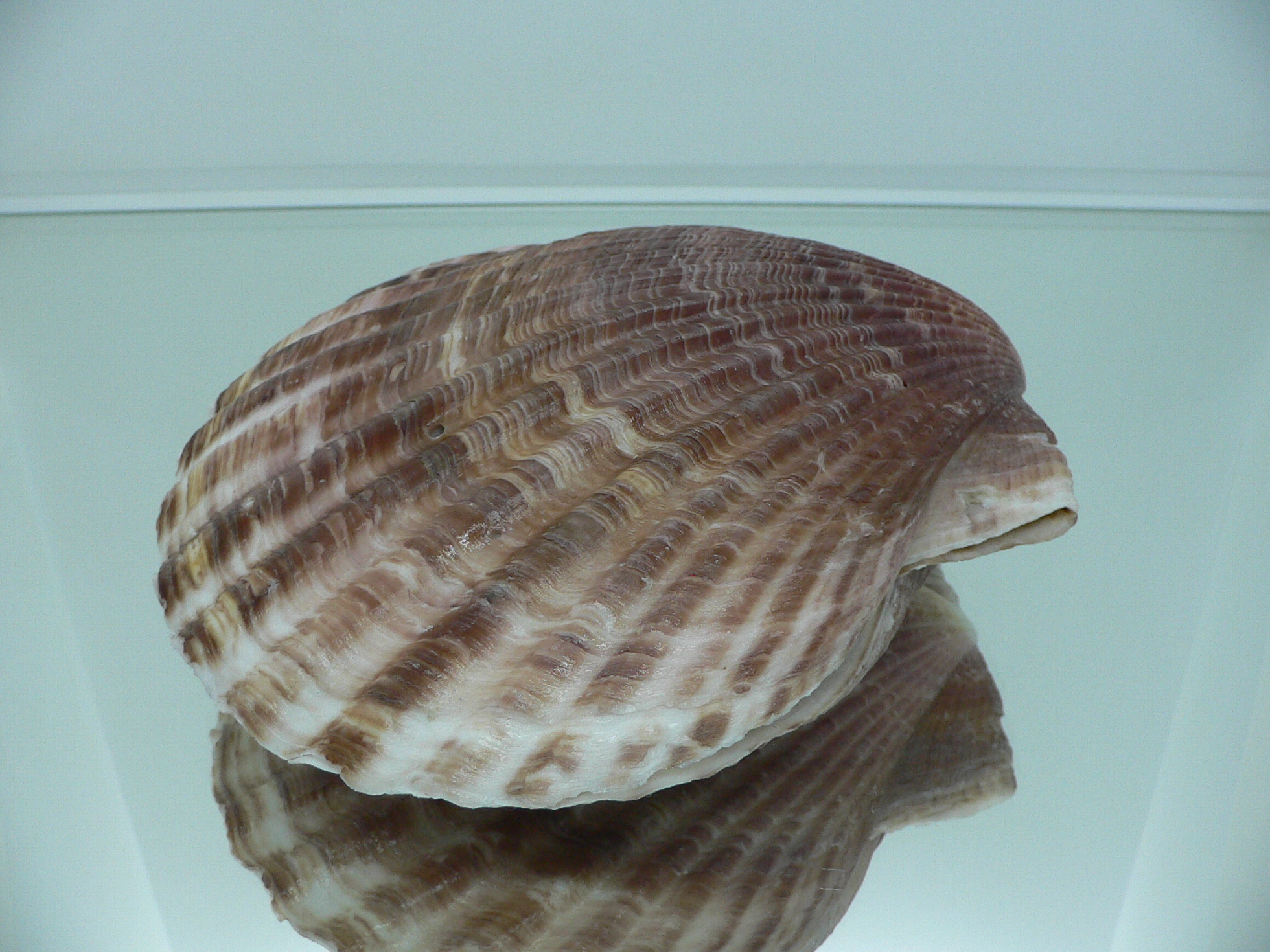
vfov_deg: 39.7
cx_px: 620
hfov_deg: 51.3
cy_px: 479
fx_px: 1321
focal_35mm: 36
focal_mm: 4.6
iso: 100
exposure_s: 1/60
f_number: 2.8
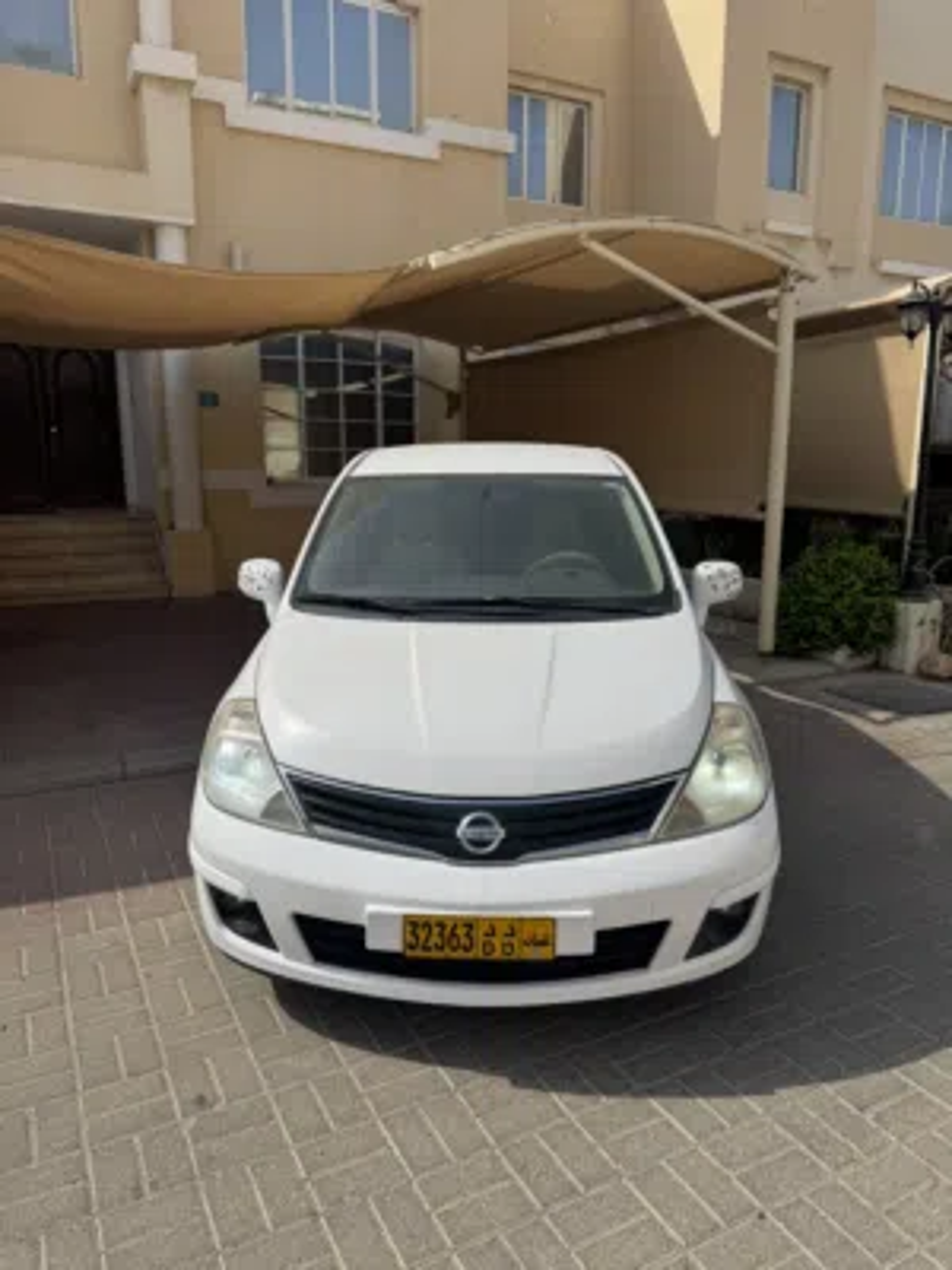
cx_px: 476
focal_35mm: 24
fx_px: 880
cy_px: 635
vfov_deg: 71.6
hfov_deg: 56.8
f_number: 1.78
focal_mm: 6.76
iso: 80
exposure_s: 1/7937
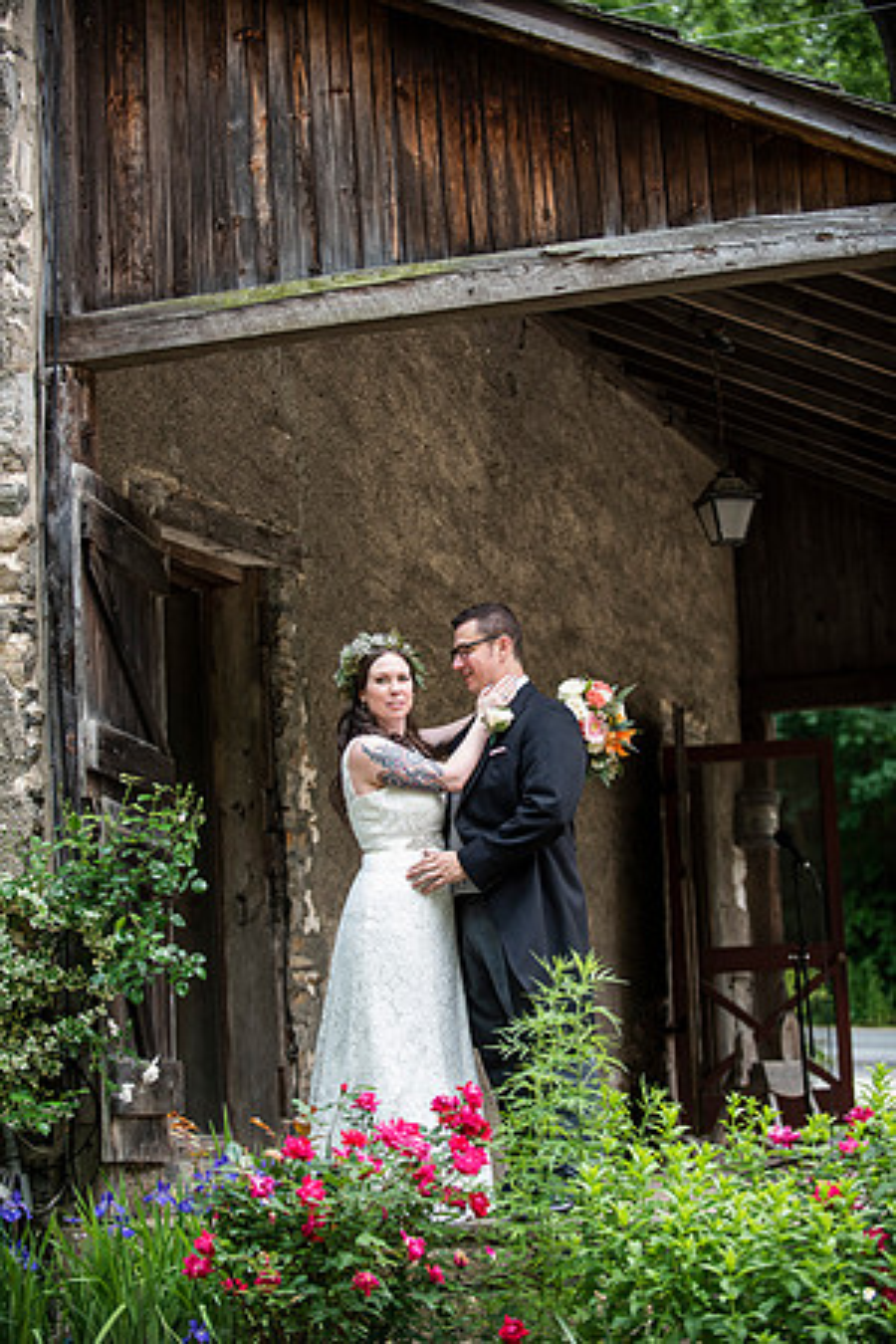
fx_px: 2986
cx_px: 448
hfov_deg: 17.1
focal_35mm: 80
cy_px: 672
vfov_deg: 25.4
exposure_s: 1/1600
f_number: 2.8
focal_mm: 80
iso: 640
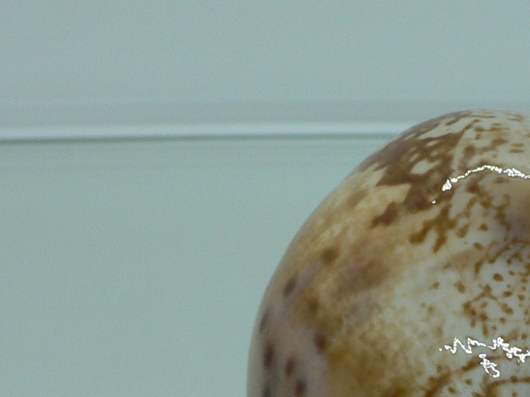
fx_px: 1240
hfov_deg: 23.5
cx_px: 483
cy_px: 429
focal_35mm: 81
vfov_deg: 17.6
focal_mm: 4.6
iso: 80
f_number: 2.8
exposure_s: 1/60
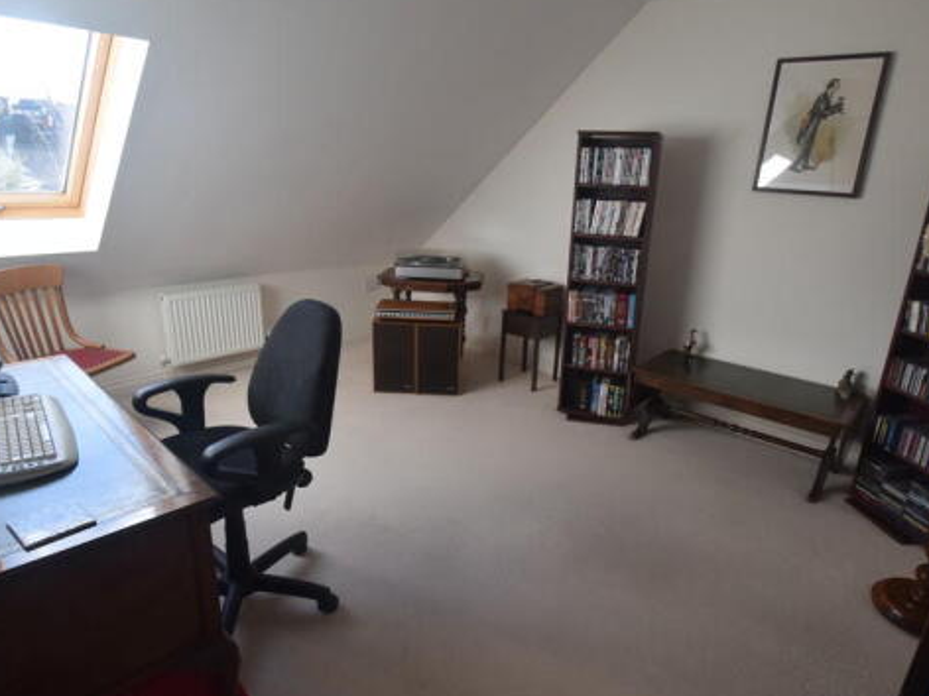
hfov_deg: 81.7
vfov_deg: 65.9
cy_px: 369
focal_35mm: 20
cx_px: 493
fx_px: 537
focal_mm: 10
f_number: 6.3
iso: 800
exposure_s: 1/160
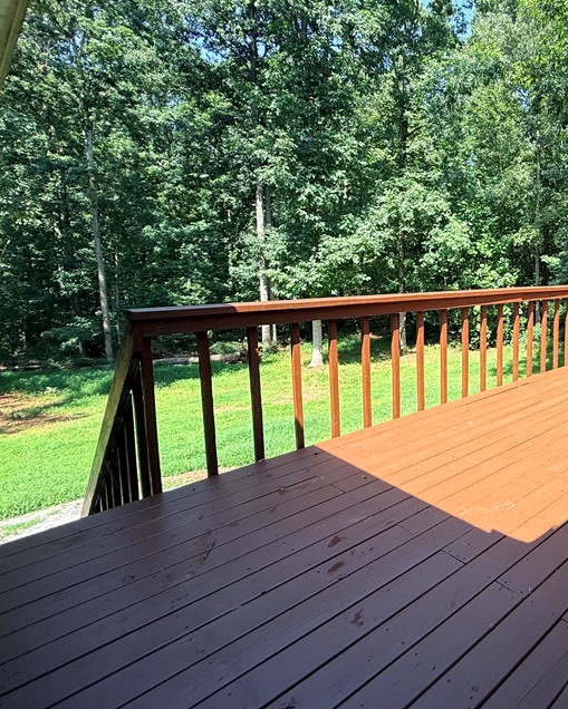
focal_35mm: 22
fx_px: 462
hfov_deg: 55.7
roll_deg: -0.6
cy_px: 314
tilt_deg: -5.9
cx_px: 499
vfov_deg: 74.8
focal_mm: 2.22
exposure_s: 1/442
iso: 50
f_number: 2.2
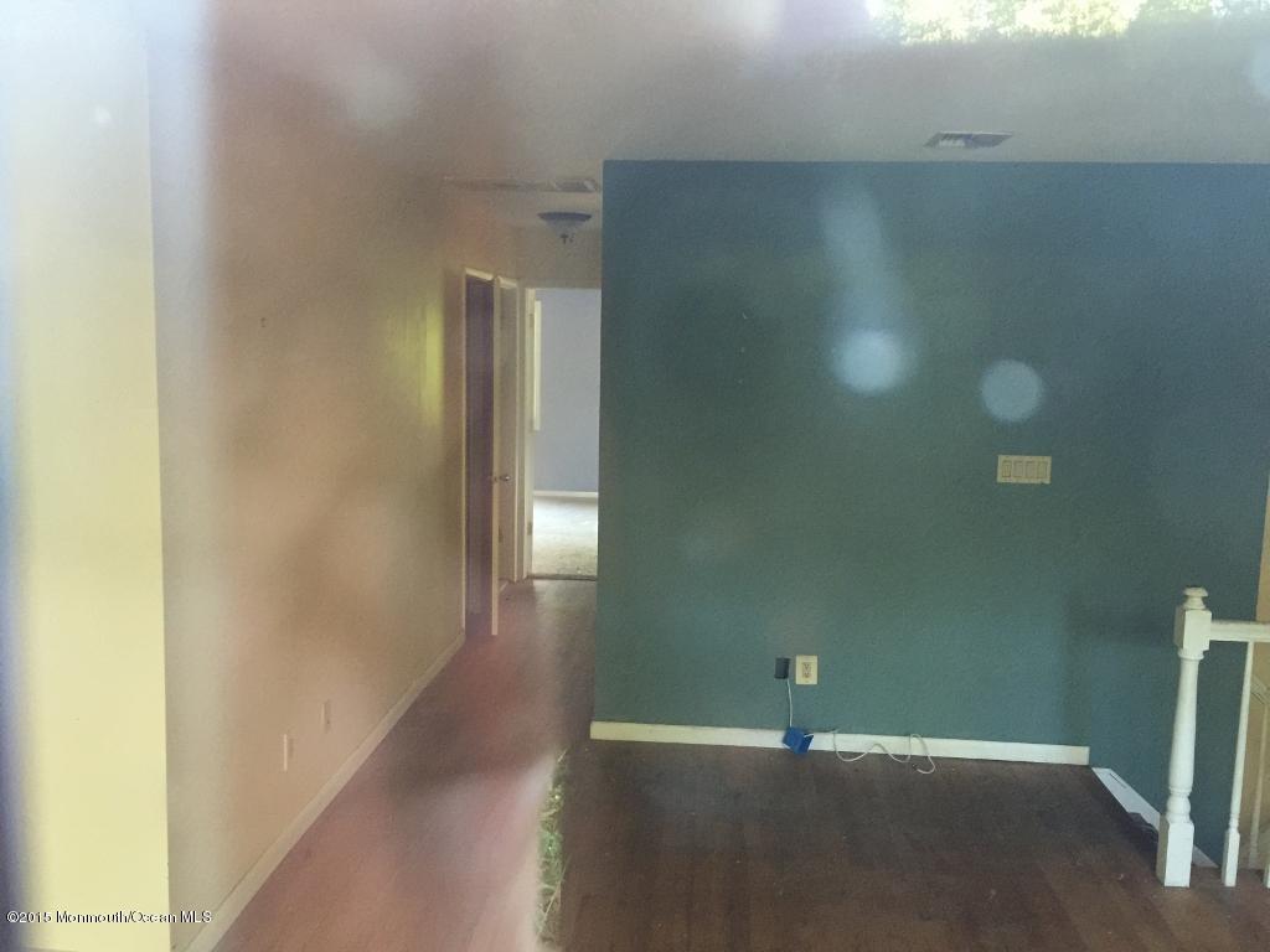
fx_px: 1064
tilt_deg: -6.4
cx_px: 635
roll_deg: -1.2
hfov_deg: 61.7
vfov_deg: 48.2
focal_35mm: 29
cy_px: 476
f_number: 2.2
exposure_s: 1/15
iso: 125
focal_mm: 4.15
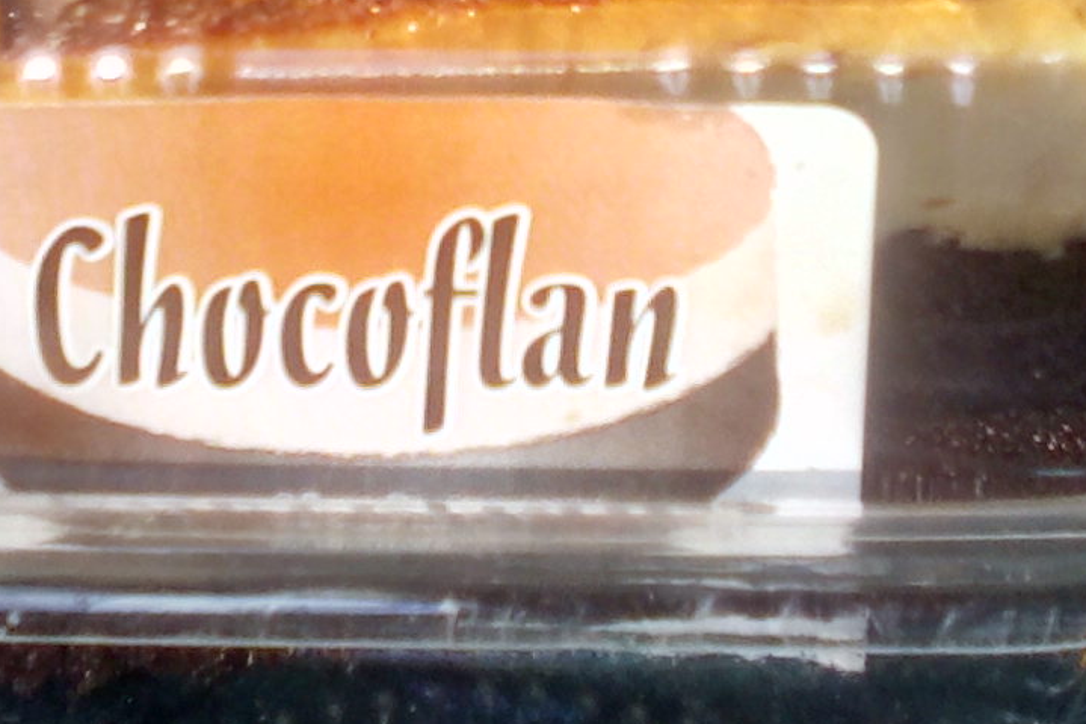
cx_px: 526
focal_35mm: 81
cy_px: -115
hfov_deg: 25.1
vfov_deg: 16.3
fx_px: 2443
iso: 56
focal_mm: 2.9
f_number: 2.8
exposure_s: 1/371
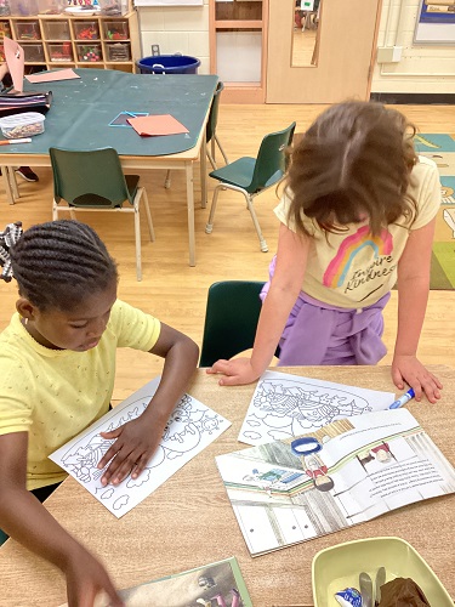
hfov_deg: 45.4
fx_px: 543
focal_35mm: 31
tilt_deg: -34.9
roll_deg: +0.7
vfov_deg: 58.4
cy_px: 304
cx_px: 228
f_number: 2.4
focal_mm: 3.3
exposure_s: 1/60
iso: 160
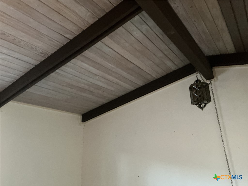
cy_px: 93
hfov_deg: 61.7
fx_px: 208
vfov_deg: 48.2
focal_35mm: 29
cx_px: 124
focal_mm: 3
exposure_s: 1/24
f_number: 1.8
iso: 500
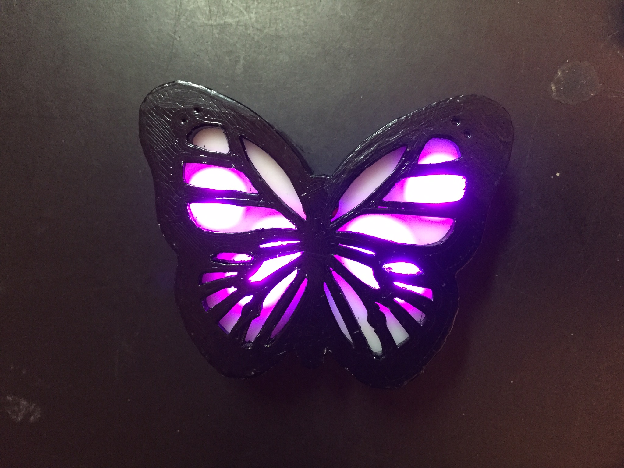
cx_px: 312
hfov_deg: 61.7
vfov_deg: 48.2
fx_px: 523
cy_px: 234
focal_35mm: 29
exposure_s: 1/30
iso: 250
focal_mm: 4.15
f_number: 2.2
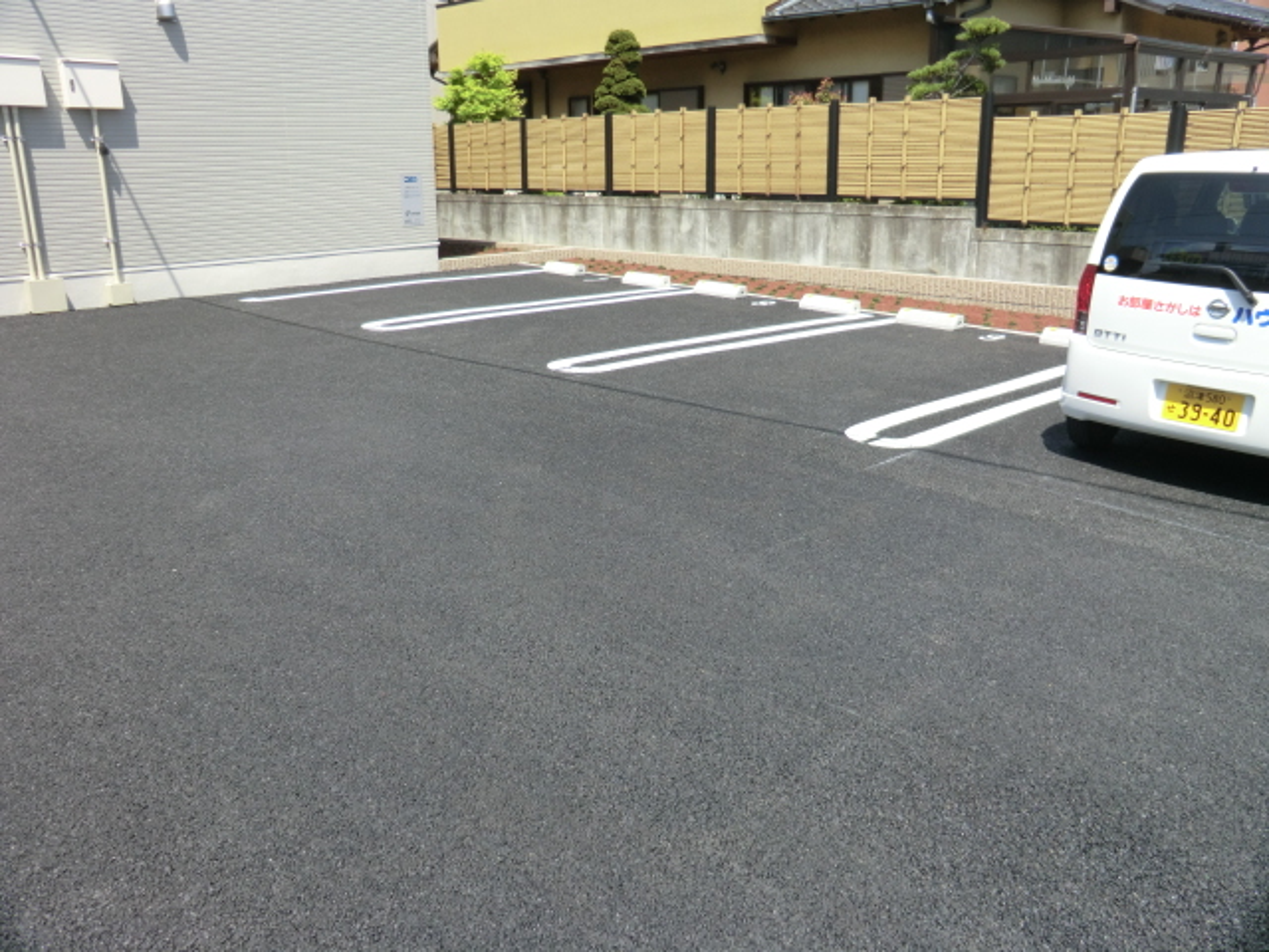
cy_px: 476
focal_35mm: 29
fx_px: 1063
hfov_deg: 61.7
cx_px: 634
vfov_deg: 48.2
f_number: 3.5
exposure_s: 1/640
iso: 80
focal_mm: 5.2
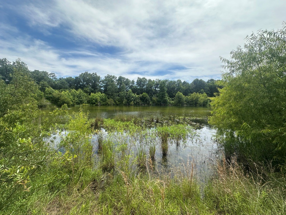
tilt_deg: -3.1
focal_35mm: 14
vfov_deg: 85.7
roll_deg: -0.3
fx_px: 116
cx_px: 143
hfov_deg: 102.1
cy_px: 108
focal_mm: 2.22
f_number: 2.2
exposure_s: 1/1770
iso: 50
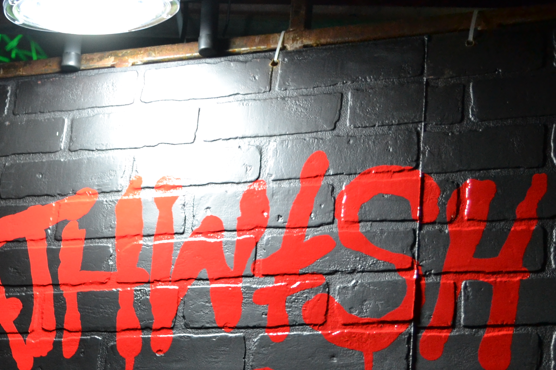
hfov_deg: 25.9
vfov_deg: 17.3
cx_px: 190
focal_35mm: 78
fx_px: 1205
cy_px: 329
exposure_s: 1/80
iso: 800
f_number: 4
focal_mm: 22
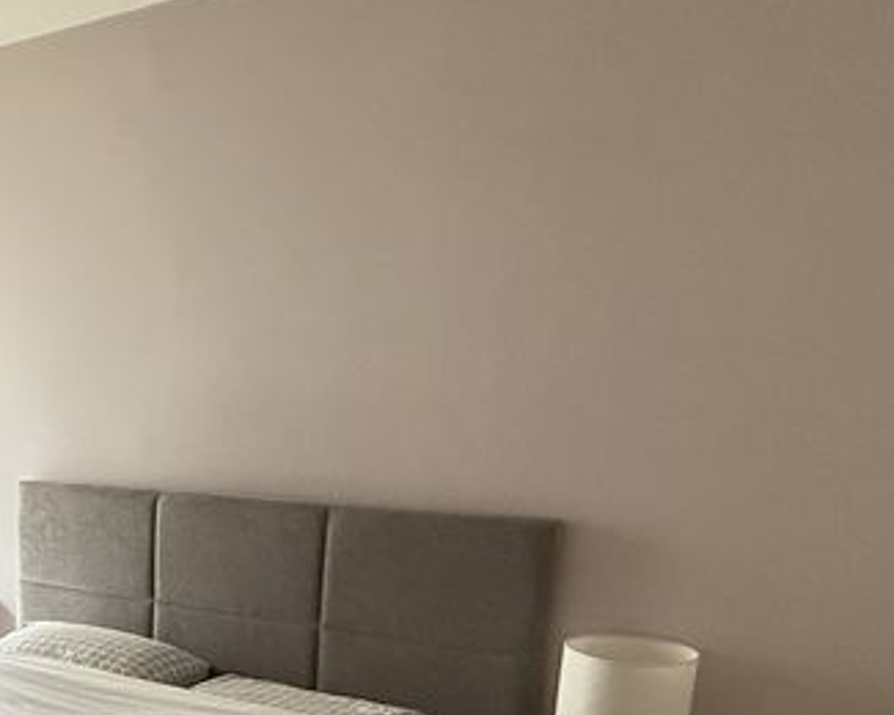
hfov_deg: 39.8
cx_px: 52
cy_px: 666
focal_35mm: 42
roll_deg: -0.7
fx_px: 1111
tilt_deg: -13.3
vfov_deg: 33.5
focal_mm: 2.22
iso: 400
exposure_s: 1/95
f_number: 2.2
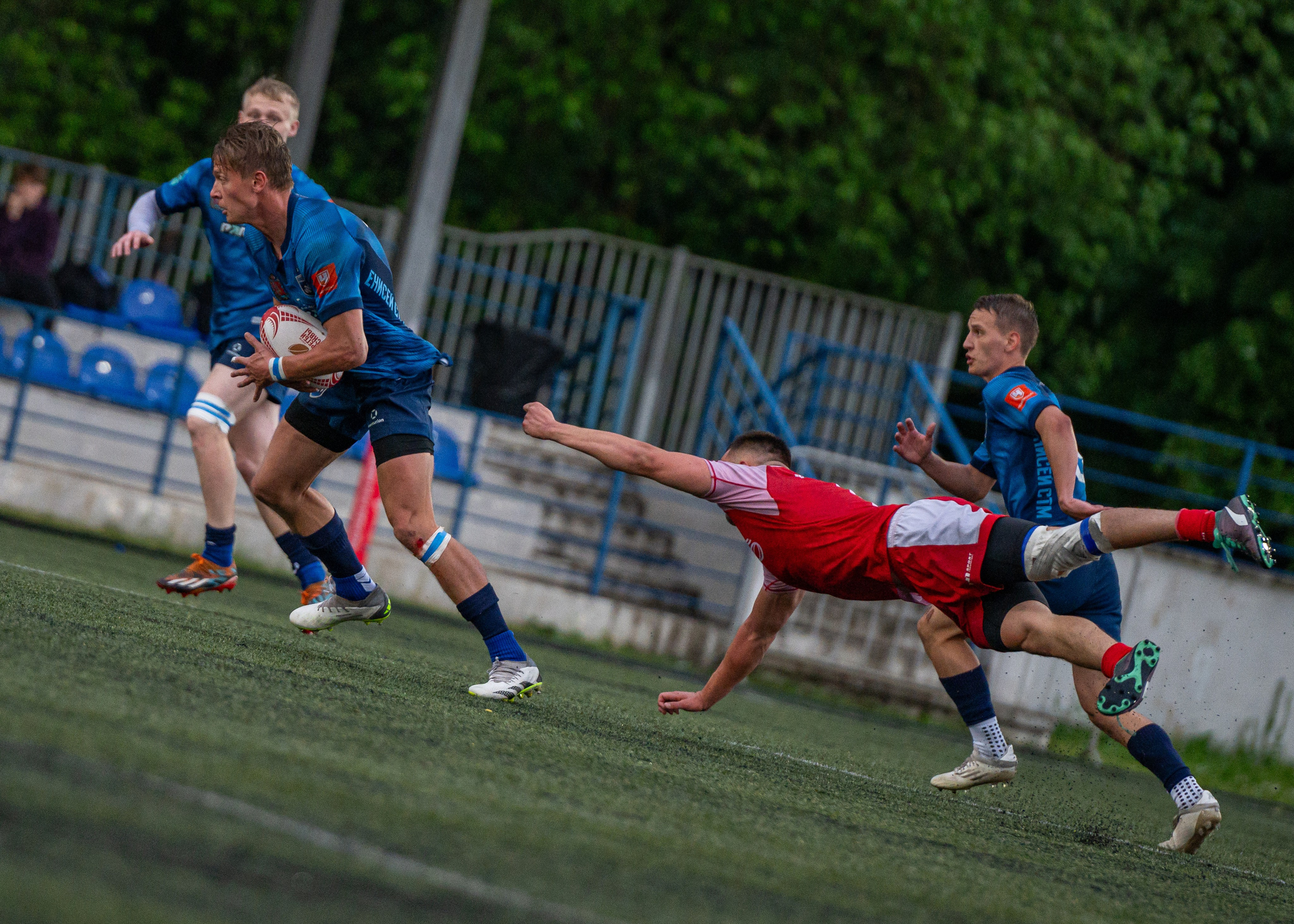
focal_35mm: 357
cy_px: 490
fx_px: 13116
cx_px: 374
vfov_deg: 4.0
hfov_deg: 5.6
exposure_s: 1/1600
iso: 2000
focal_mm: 200
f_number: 3.2
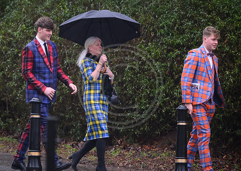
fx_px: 3128
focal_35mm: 457
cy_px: 78
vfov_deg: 3.1
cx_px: 100
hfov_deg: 4.4
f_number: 3.5
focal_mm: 400
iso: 5000
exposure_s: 1/640
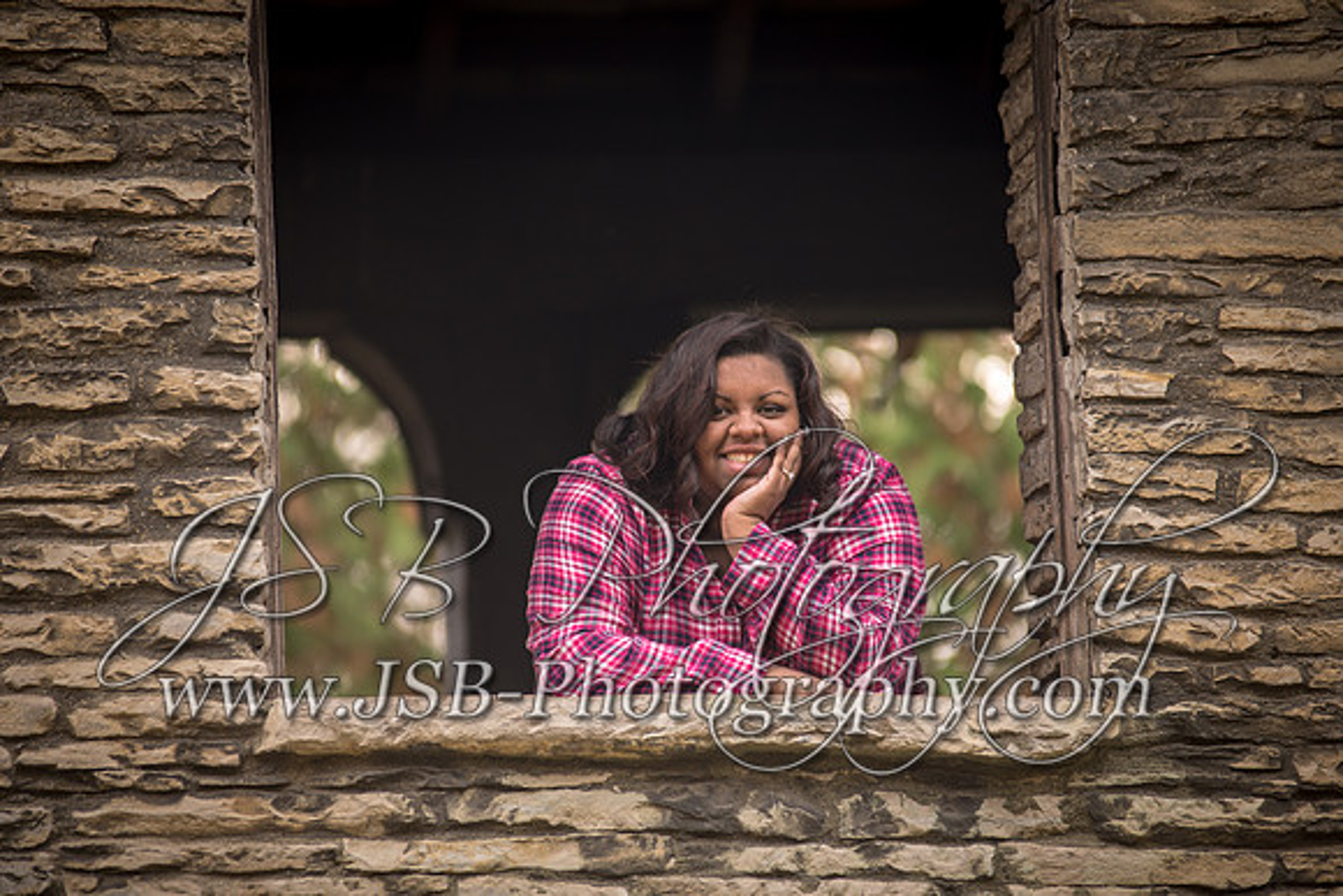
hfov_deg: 9.7
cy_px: 459
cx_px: 656
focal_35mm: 213
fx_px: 7949
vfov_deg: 6.5
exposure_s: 1/40
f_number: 2.8
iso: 200
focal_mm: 200
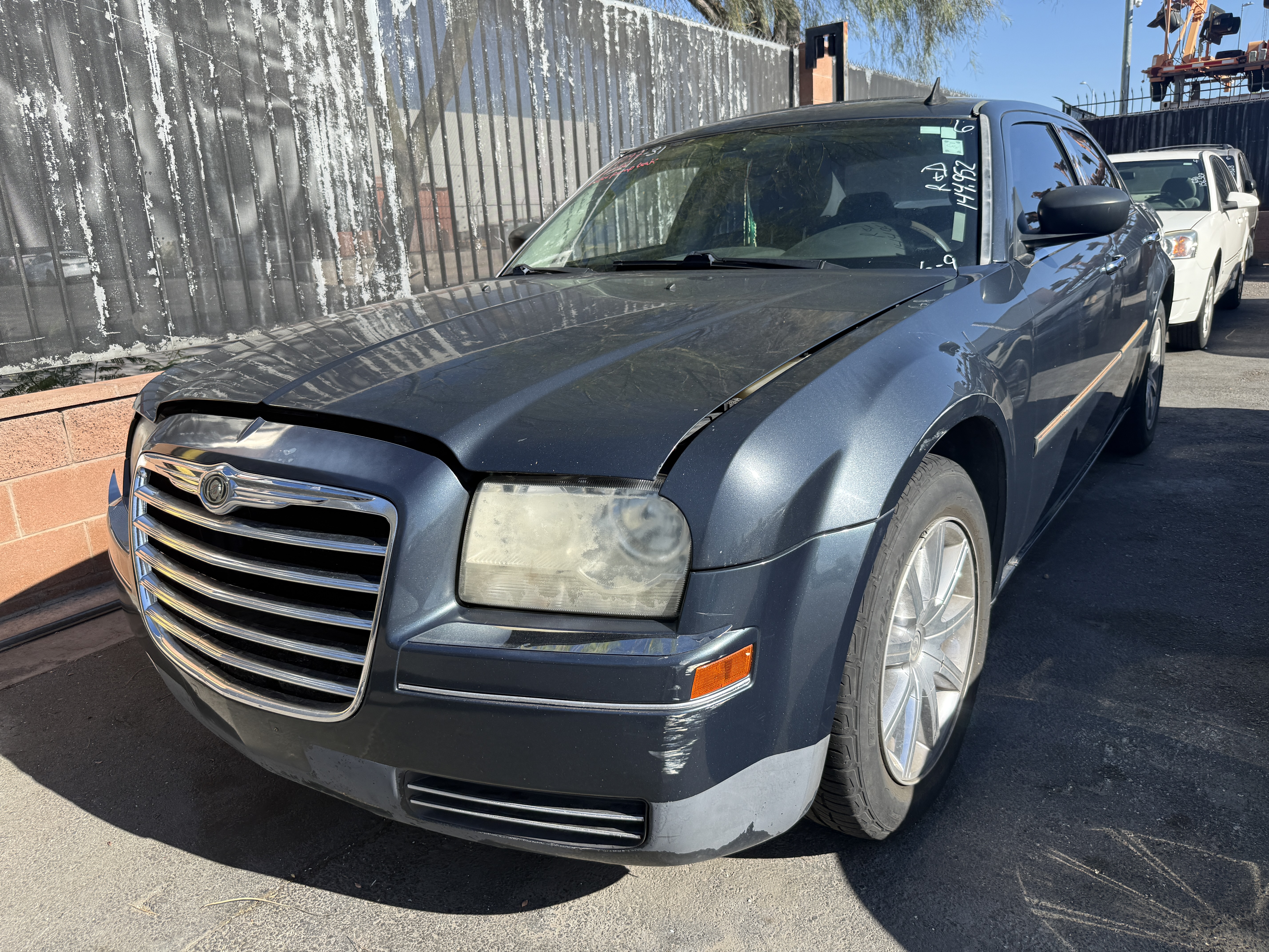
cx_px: 634
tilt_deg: -13.1
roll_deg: +3.3
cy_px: 476
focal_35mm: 24
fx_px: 880
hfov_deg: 71.6
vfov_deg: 56.8
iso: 100
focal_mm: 6.76
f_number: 1.78
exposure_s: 1/2299
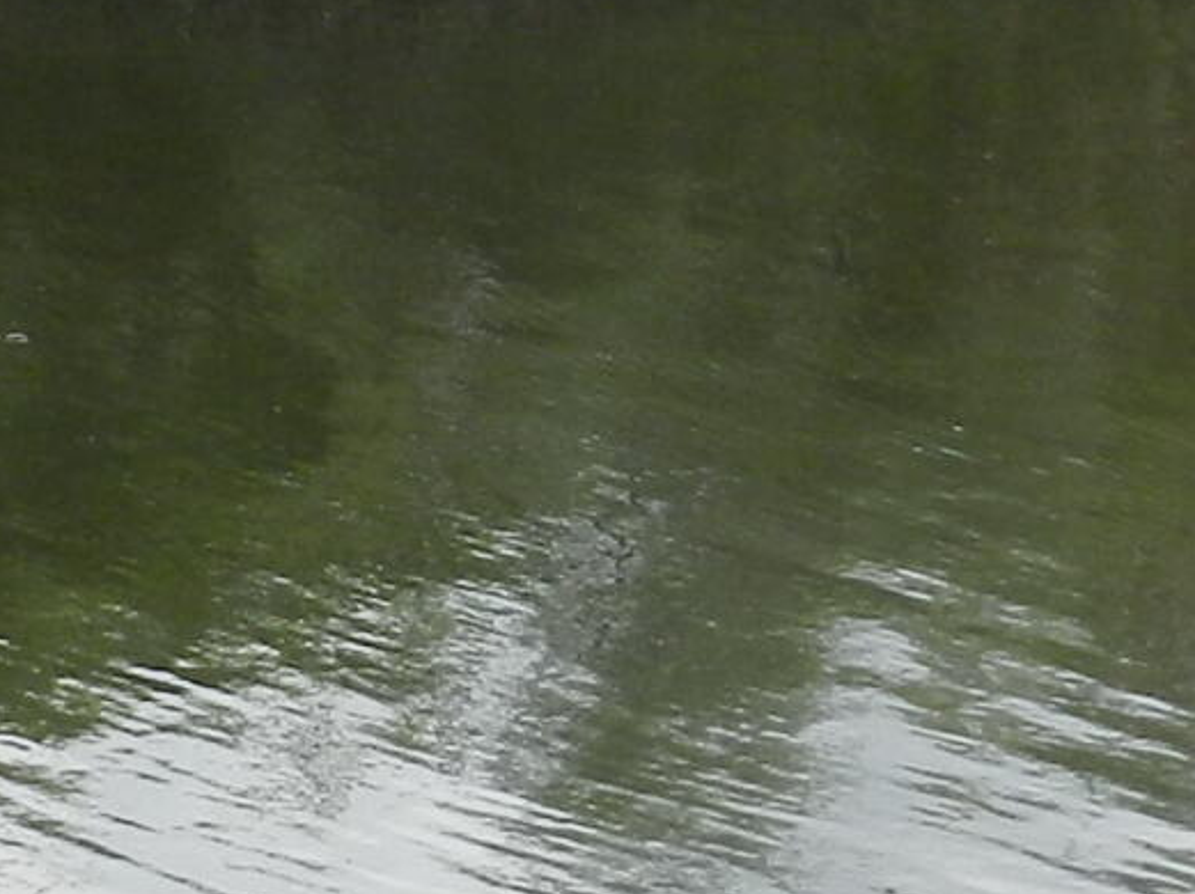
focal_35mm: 219
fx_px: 7555
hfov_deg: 9.0
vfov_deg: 6.7
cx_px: -92
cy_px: -309
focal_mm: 6.7
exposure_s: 1/500
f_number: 4
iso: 160
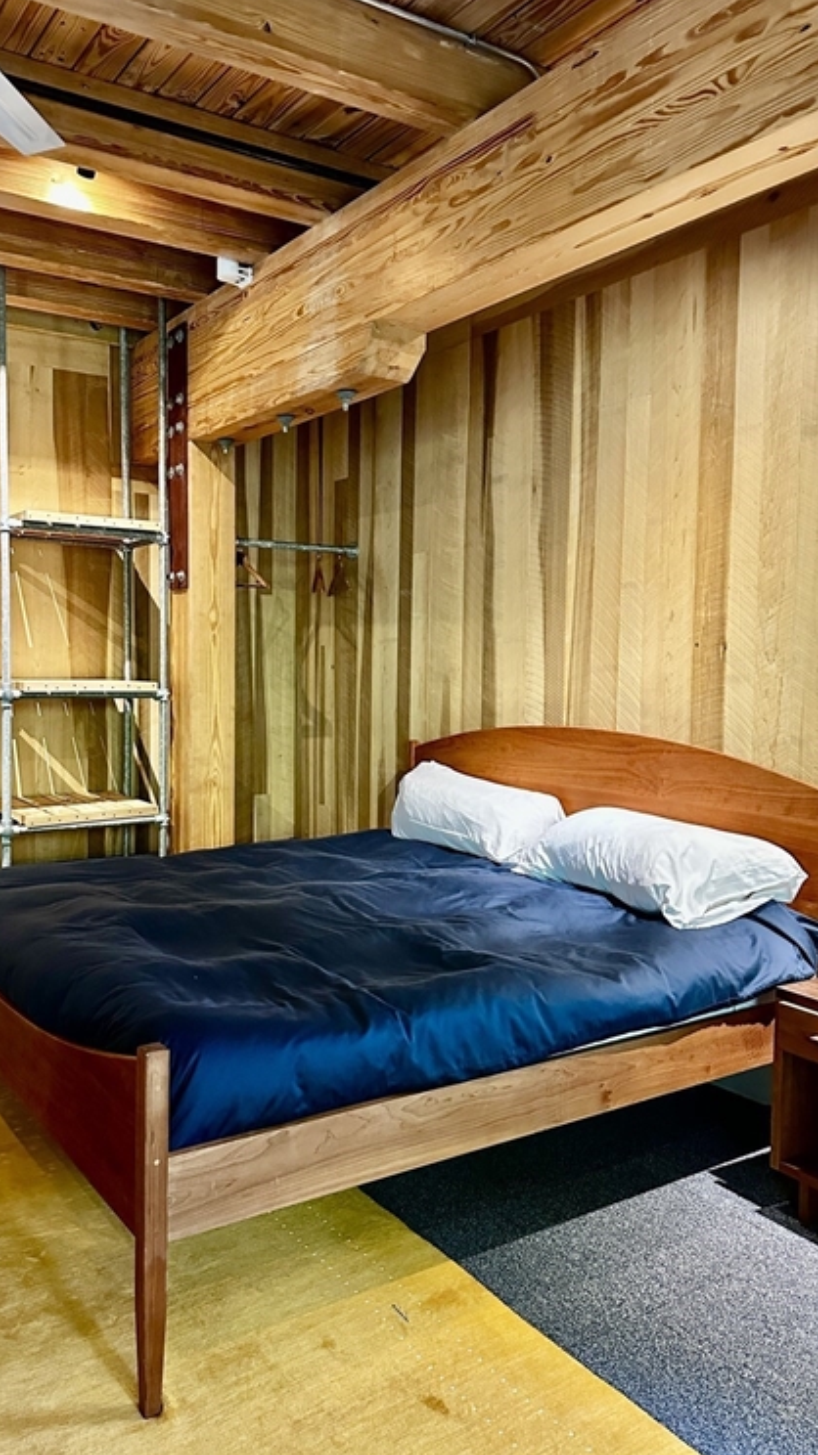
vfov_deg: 69.9
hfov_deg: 42.6
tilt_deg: -2.3
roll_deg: -1.3
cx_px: 319
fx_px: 1042
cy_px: 726
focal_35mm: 27
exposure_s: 1/60
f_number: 1.78
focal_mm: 6.86
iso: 800
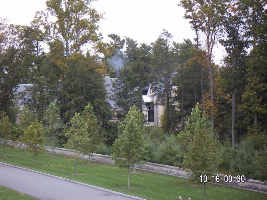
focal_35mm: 108
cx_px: 134
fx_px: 833
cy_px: 100
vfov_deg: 13.7
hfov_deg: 18.2
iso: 50
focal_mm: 14.1
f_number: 3.7
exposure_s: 1/160
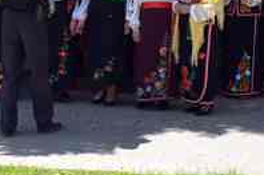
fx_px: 775
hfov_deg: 19.3
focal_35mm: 106
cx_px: 120
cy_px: -9
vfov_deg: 12.7
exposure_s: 1/200
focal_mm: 20
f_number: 5
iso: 100
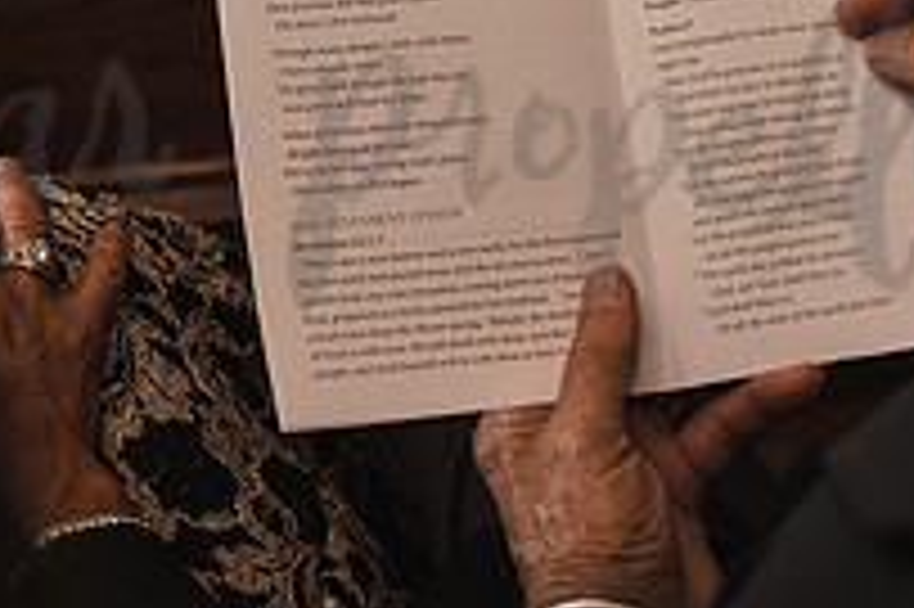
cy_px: 78
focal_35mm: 89
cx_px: 651
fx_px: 2258
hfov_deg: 22.7
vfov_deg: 15.2
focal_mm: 30
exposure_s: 1/160
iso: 1000
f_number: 4
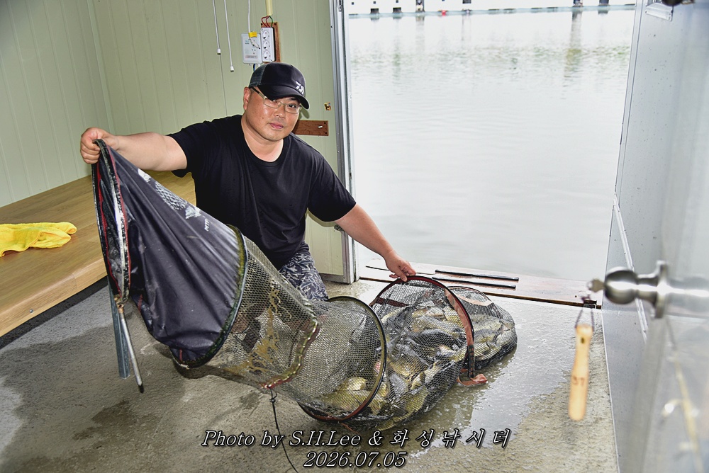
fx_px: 611
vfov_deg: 42.4
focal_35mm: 31
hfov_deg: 60.3
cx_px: 354
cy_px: 236
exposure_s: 1/60
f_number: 4
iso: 160
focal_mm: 31
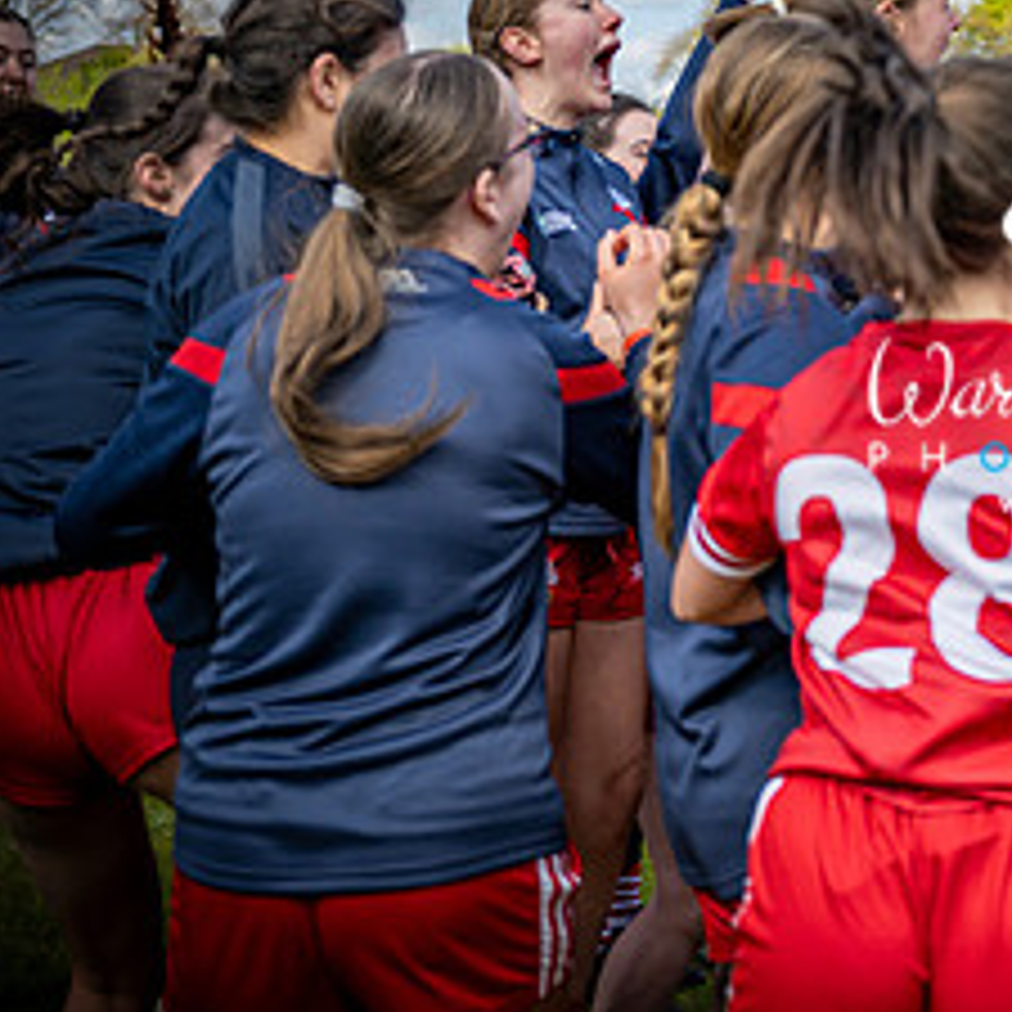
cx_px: 1160
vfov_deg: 19.2
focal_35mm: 90
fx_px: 2977
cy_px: 317
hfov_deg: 18.4
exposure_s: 1/1600
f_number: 2.8
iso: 100
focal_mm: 41
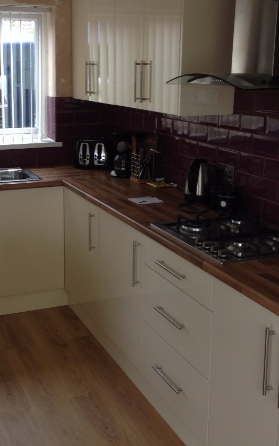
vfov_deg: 40.1
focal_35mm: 50
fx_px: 608
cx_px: 89
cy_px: 173
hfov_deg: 25.7
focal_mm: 4.12
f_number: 2.4
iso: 64
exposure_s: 1/60
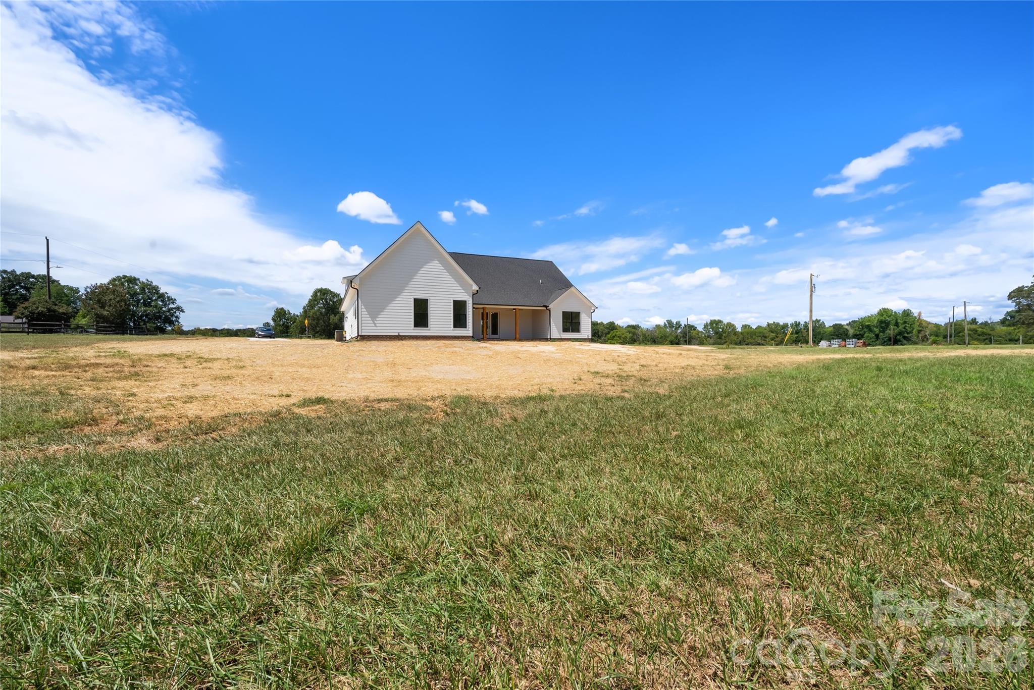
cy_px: 345
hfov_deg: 104.2
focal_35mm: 14
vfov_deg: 81.3
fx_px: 402
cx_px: 517
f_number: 11
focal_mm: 14
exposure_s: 1/50
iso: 100
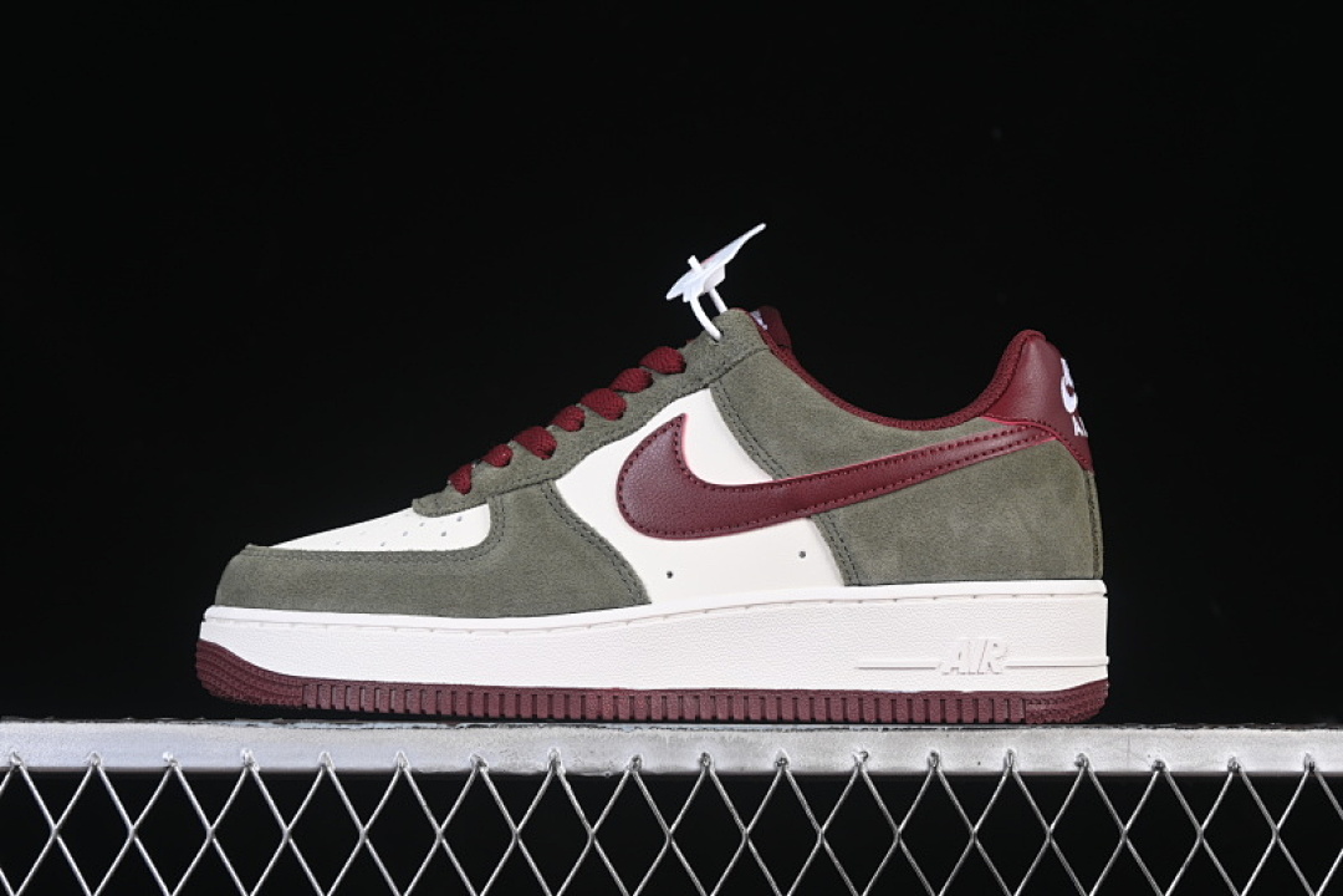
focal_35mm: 75
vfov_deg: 18.2
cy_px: 448
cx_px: 672
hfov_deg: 27.0
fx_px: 2798
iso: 160
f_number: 7.1
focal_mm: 50
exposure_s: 1/60
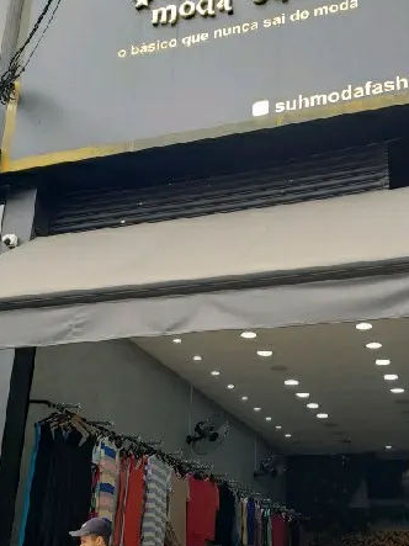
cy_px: 344
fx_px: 741
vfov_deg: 40.1
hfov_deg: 30.7
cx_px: 269
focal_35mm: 47
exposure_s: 1/169
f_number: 2.4
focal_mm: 4.3
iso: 50
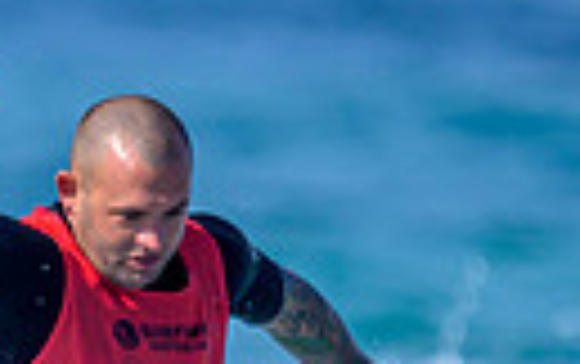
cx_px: -336
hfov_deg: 0.5
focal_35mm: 4636
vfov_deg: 0.3
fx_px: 73377
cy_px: 604
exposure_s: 1/2000
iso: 250
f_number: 6.3
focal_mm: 800
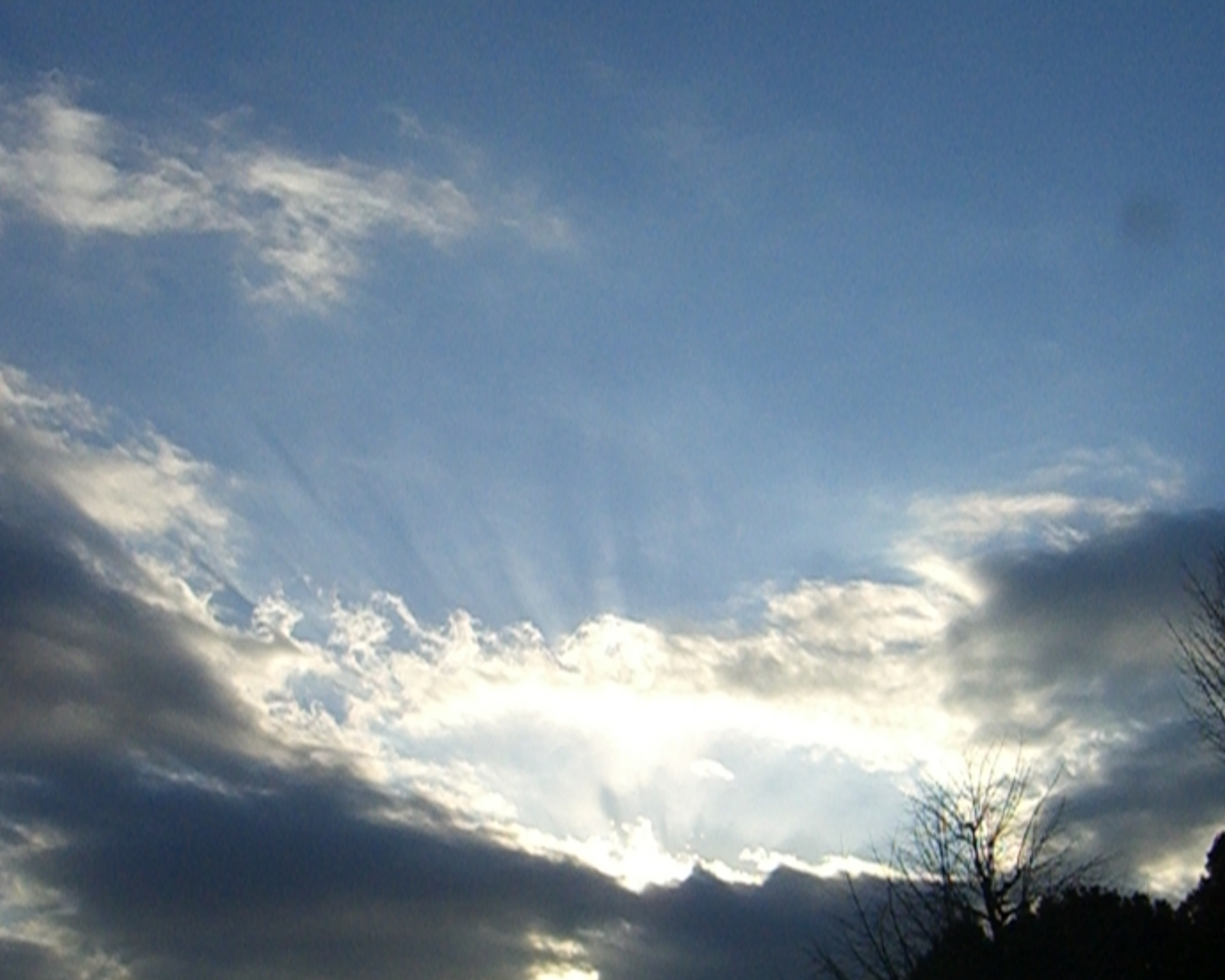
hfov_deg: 42.9
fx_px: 1559
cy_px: 474
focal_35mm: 43
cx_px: 581
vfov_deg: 34.9
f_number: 8
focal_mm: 7.9
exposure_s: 1/1600
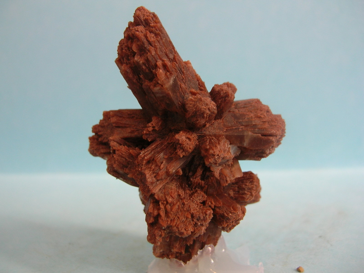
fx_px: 378
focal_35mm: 36
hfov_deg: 51.4
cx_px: 182
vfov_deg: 39.6
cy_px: 136
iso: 50
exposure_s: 1/15
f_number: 2.7
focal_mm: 6
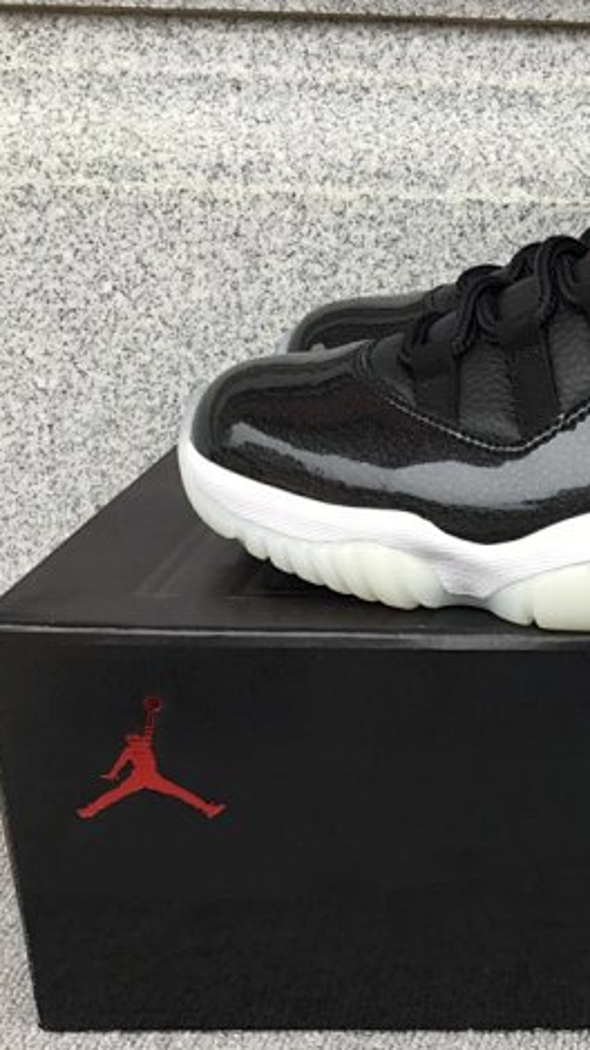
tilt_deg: -18.5
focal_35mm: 46
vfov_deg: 44.6
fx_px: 1281
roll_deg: -1.5
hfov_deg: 23.9
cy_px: 521
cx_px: 682
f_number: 2.4
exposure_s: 1/100
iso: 25
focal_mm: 3.3
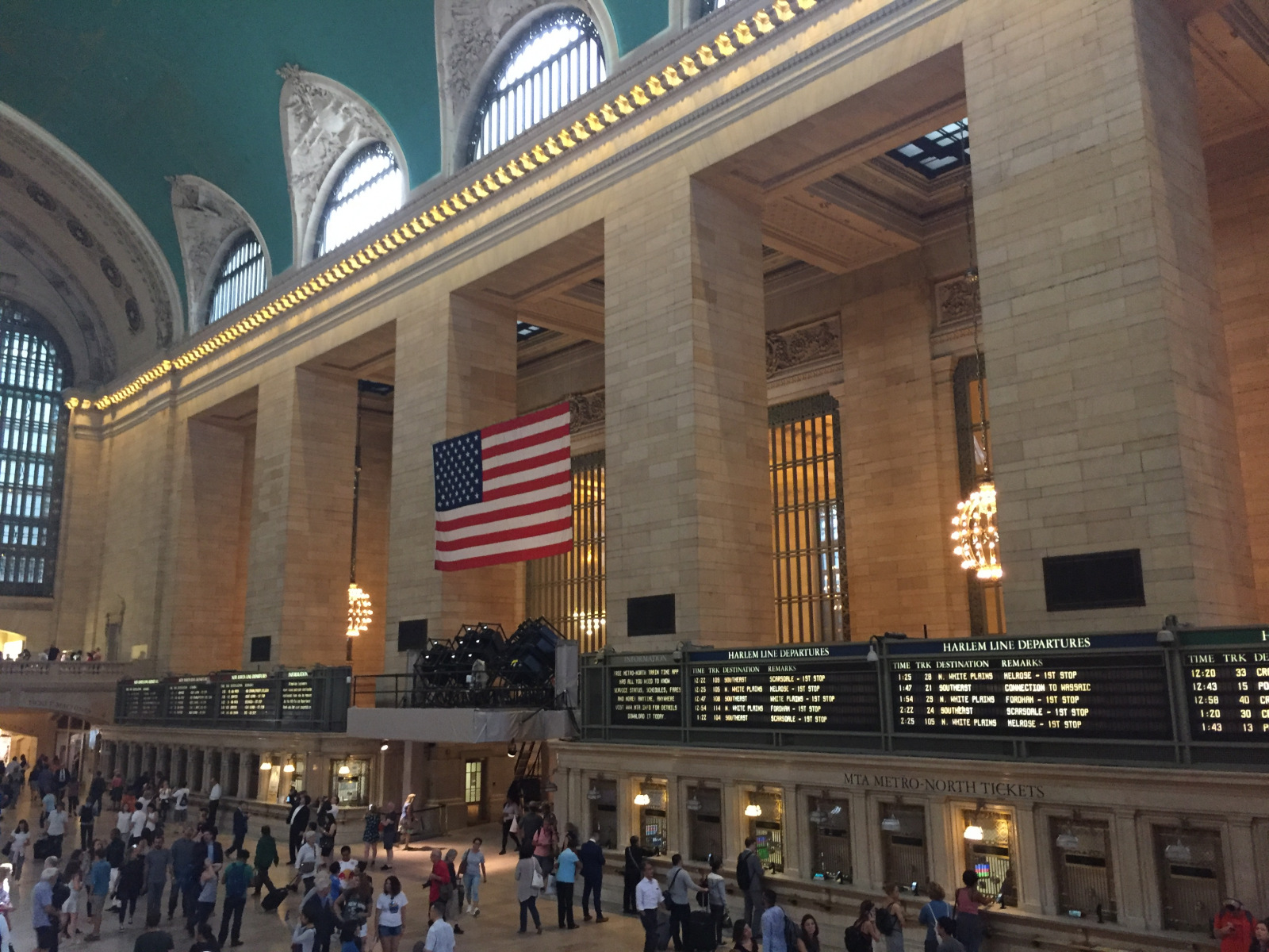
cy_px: 476
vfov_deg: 48.2
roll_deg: -0.4
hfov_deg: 61.7
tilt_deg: +12.4
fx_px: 1063
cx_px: 634
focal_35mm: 29
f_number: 2.2
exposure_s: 1/30
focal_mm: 4.15
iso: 250
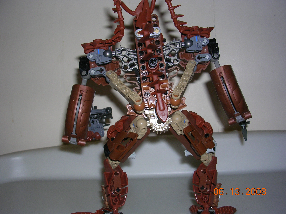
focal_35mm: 38
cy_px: 107
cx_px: 143
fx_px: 314
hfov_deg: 49.0
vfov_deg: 37.7
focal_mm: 5.8
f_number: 2.8
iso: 50
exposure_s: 1/60.1
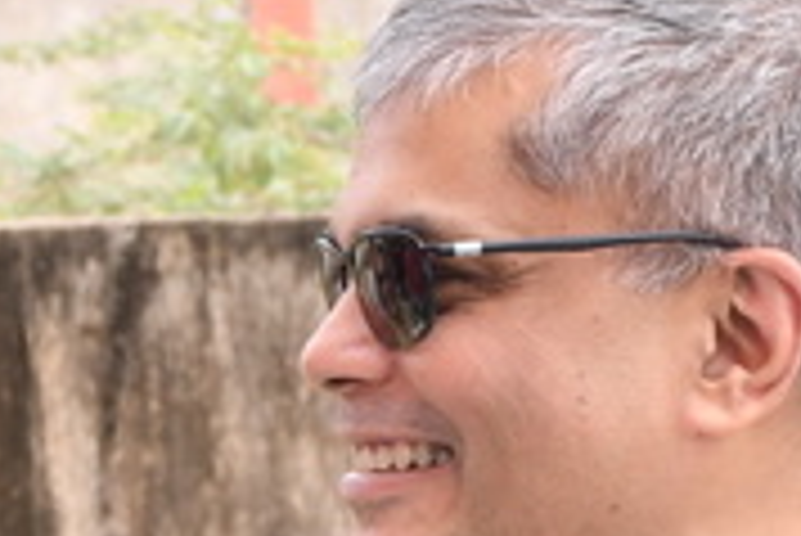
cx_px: -490
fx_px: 9085
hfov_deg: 5.0
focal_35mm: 408
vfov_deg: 3.3
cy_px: 1239
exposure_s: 1/125
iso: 250
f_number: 10
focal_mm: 45
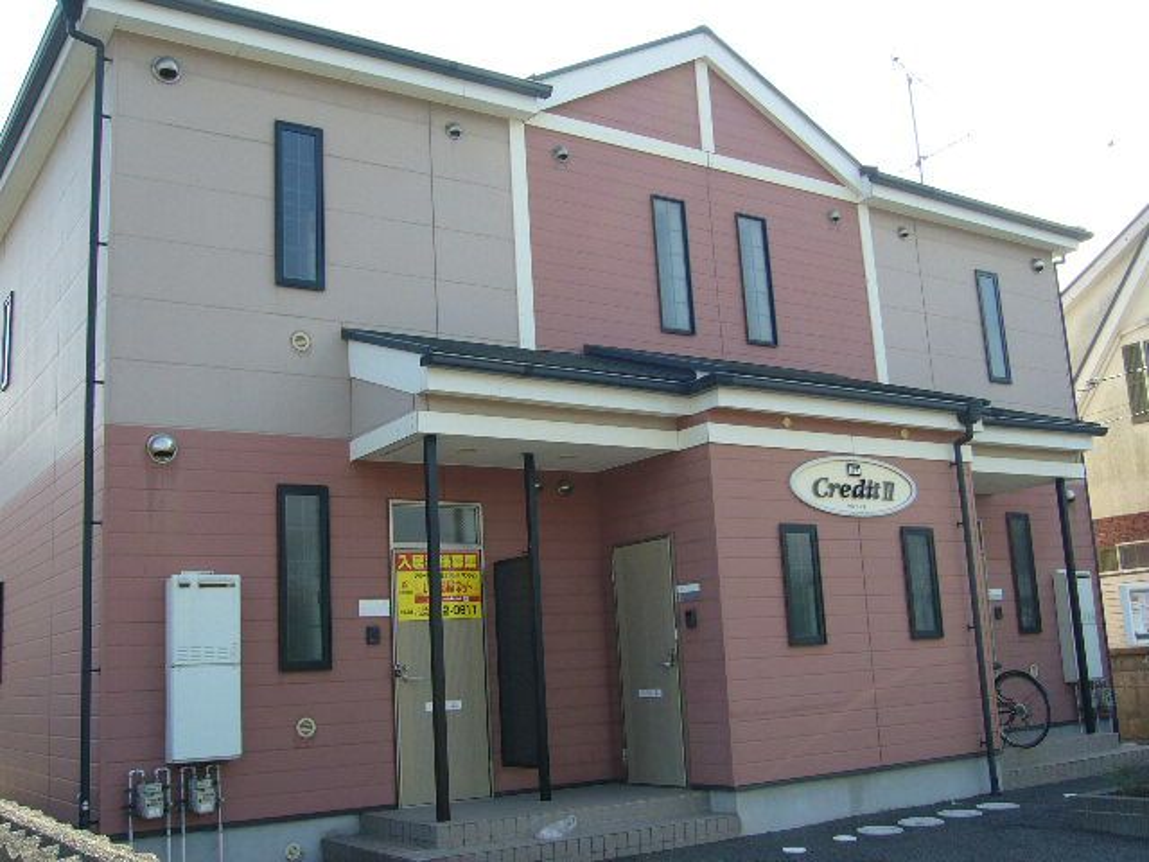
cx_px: 574
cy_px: 431
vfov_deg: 40.7
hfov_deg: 52.6
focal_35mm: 35
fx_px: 1162
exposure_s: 1/100
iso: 80
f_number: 5.6
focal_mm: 5.8
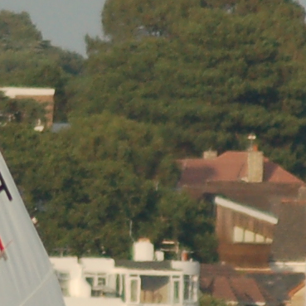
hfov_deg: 0.6
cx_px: 176
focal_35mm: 3115
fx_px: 31154
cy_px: 247
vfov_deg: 0.6
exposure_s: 1/1600
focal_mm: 300
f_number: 5.6
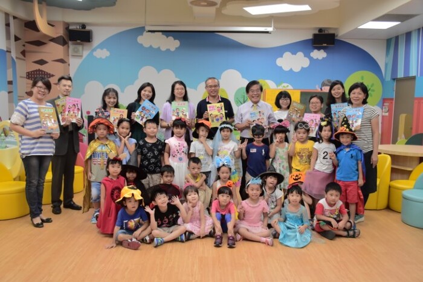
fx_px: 388
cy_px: 141
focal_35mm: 33
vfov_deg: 40.0
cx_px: 212
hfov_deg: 57.2
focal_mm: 22
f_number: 5
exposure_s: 1/100
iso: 800
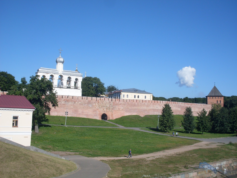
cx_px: 120
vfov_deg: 36.8
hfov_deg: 47.9
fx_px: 267
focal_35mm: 39
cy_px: 91
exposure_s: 1/350
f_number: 8.4
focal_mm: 6.3
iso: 80
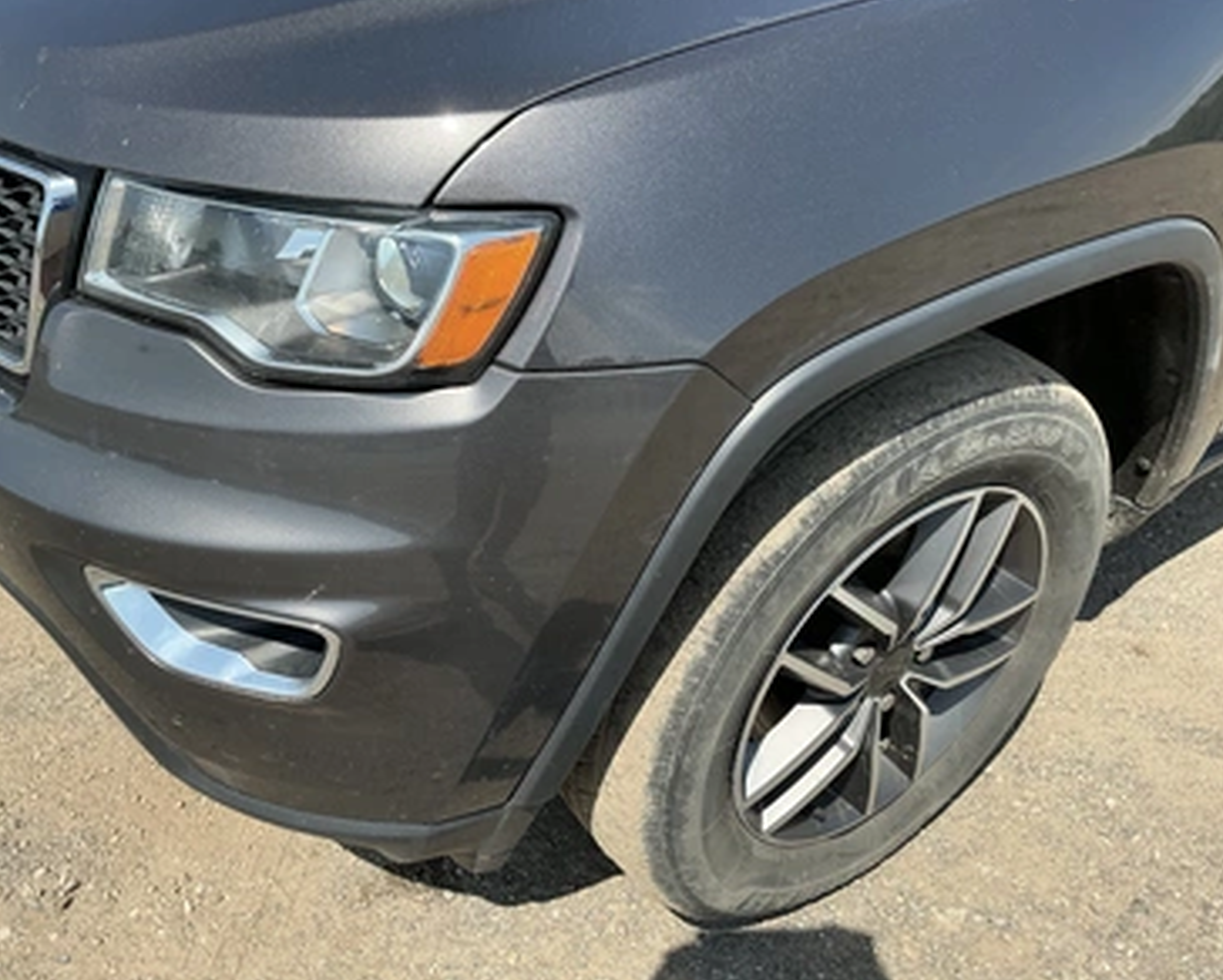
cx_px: 561
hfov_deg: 58.6
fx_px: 1087
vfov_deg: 48.6
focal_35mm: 30
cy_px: 493
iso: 25
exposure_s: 1/1098
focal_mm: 3
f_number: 1.8
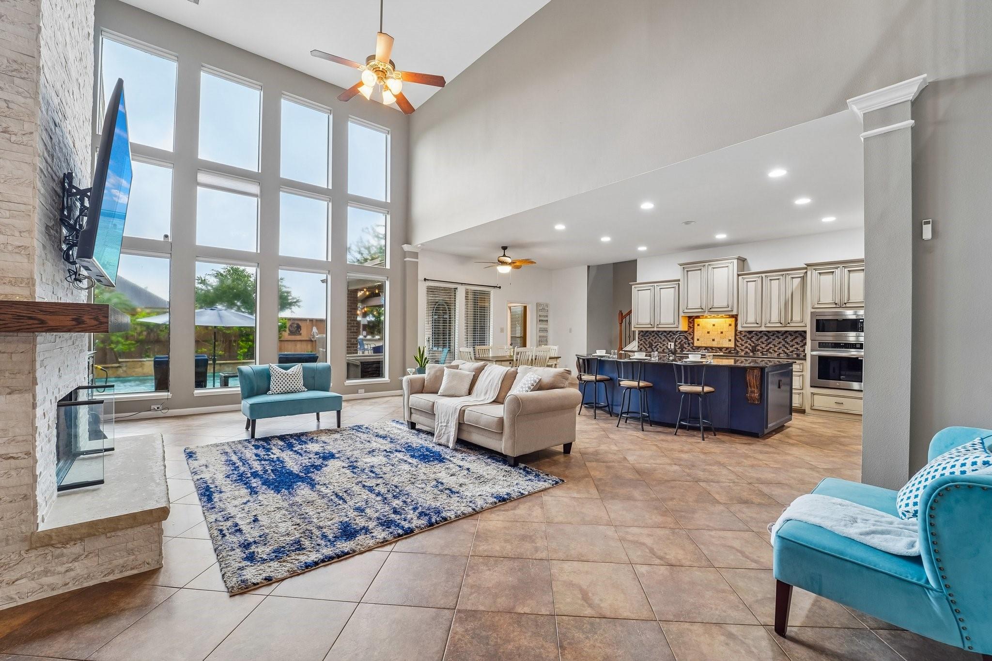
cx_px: 496
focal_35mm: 14
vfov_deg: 81.2
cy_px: 330
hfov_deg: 104.3
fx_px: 386
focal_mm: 14
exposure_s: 1/15
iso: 500
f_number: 8
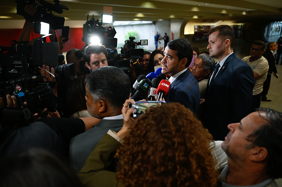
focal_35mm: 24
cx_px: 141
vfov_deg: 52.9
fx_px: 188
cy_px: 94
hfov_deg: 73.8
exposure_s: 1/800
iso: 3200
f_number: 2.8
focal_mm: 24
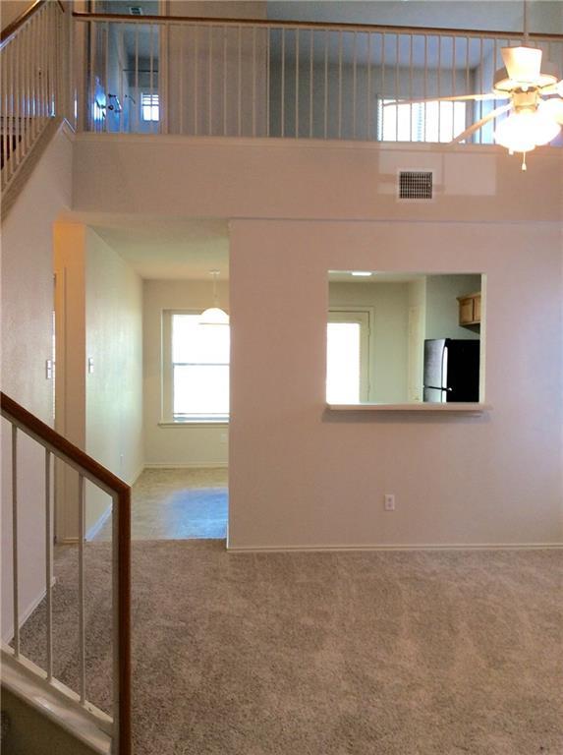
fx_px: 696
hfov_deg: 44.0
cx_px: 282
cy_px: 378
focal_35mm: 32
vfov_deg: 56.9
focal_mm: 3.3
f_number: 2.4
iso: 50
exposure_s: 1/24
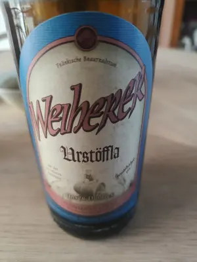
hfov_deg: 56.8
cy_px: 131
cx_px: 98
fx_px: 182
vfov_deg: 71.6
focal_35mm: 24
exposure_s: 1/50
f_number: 2.8
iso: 320
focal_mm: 5.59
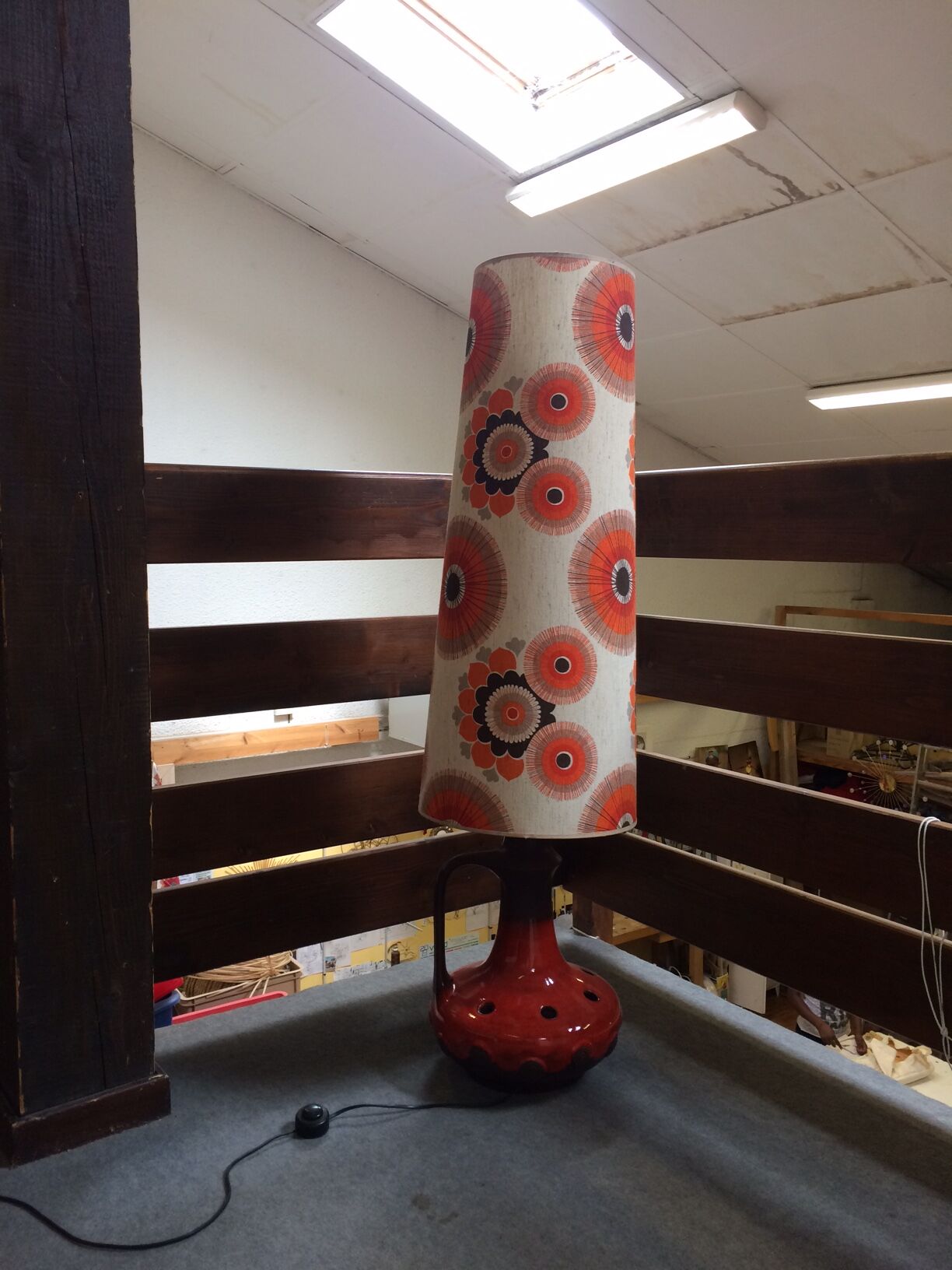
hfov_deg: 48.2
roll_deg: +0.6
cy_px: 635
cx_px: 476
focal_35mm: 29
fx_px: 1063
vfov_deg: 61.7
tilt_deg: -4.8
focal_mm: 4.15
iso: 40
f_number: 2.2
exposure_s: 1/33
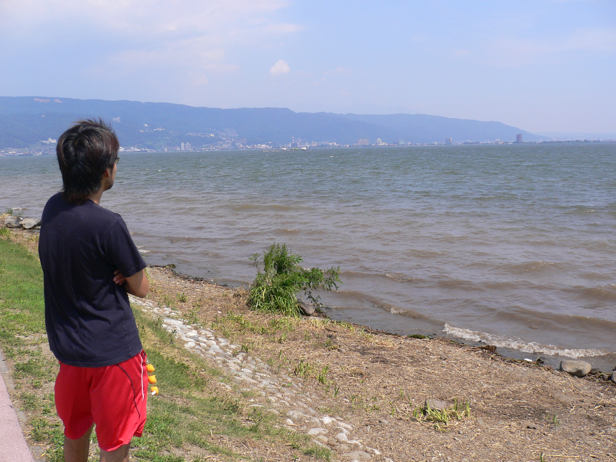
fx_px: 623
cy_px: 231
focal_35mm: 35
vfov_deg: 40.7
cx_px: 308
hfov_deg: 52.6
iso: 80
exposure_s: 1/320
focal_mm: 5.8
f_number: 5.6
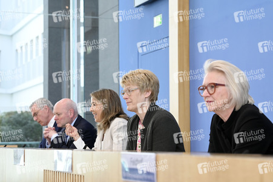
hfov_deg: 22.2
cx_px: 136
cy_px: 91
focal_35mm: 92
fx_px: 697
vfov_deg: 14.8
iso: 2500
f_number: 6.3
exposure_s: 1/640
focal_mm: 92
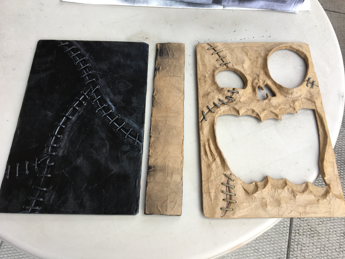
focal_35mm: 29
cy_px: 130
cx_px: 172
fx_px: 289
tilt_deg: -67.8
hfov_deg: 61.7
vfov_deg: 48.2
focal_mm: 4.15
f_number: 2.2
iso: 32
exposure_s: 1/60
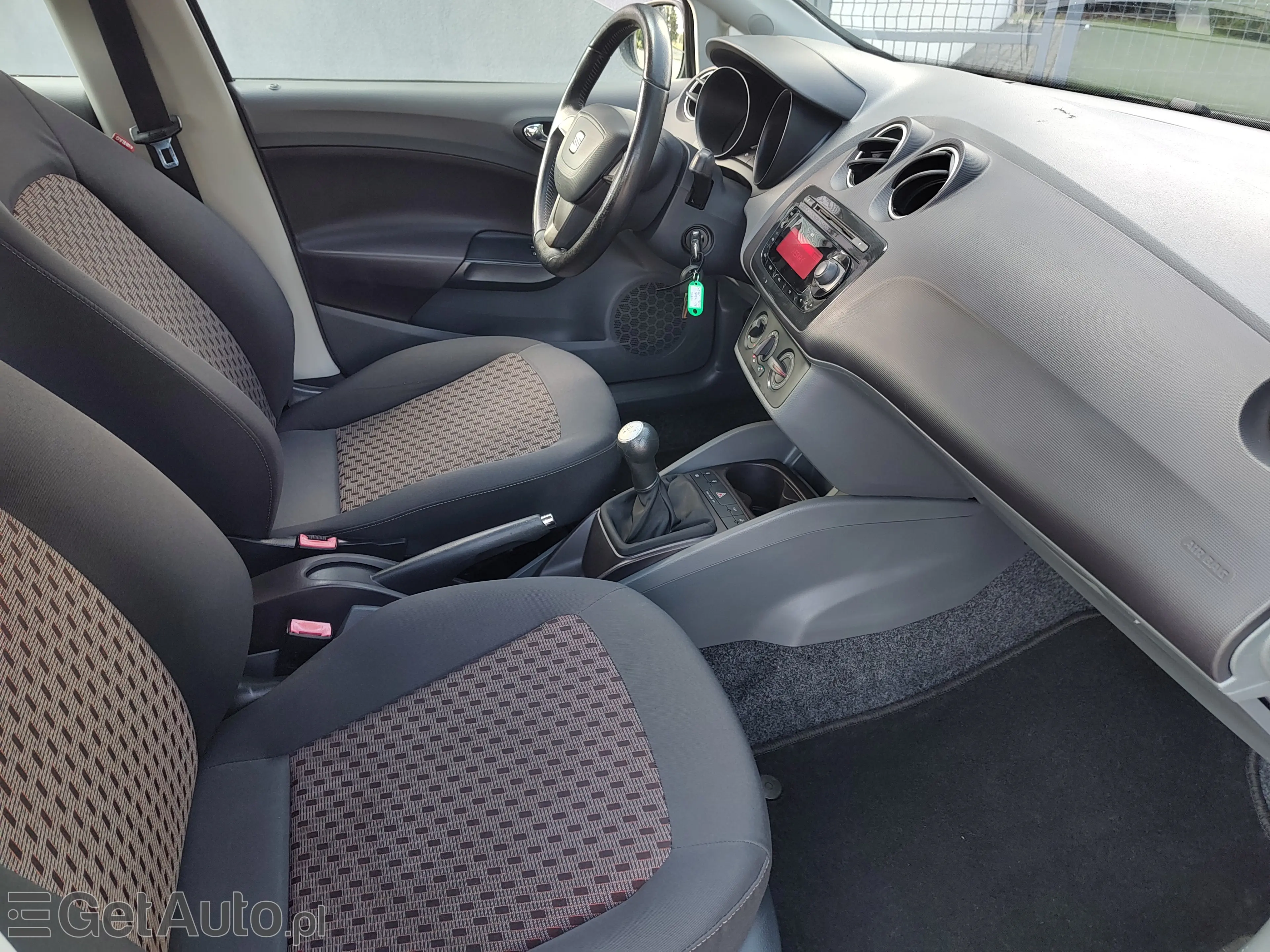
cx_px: 635
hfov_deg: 73.9
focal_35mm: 23
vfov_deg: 58.9
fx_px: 844
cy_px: 476
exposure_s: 1/100
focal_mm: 5.56
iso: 127
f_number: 1.8
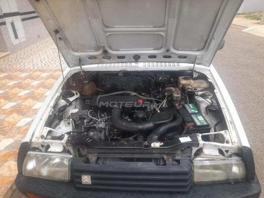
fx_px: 191
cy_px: 99
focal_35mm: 25
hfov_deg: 69.4
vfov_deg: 54.9
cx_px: 132
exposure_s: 1/50
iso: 80
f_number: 2
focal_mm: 4.6
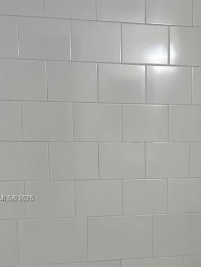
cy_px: 199
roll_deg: +0.0
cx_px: 180
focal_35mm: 64
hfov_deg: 22.4
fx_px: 495
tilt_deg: -9.5
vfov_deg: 29.8
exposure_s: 1/120
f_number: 1.5
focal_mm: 5.7
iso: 50
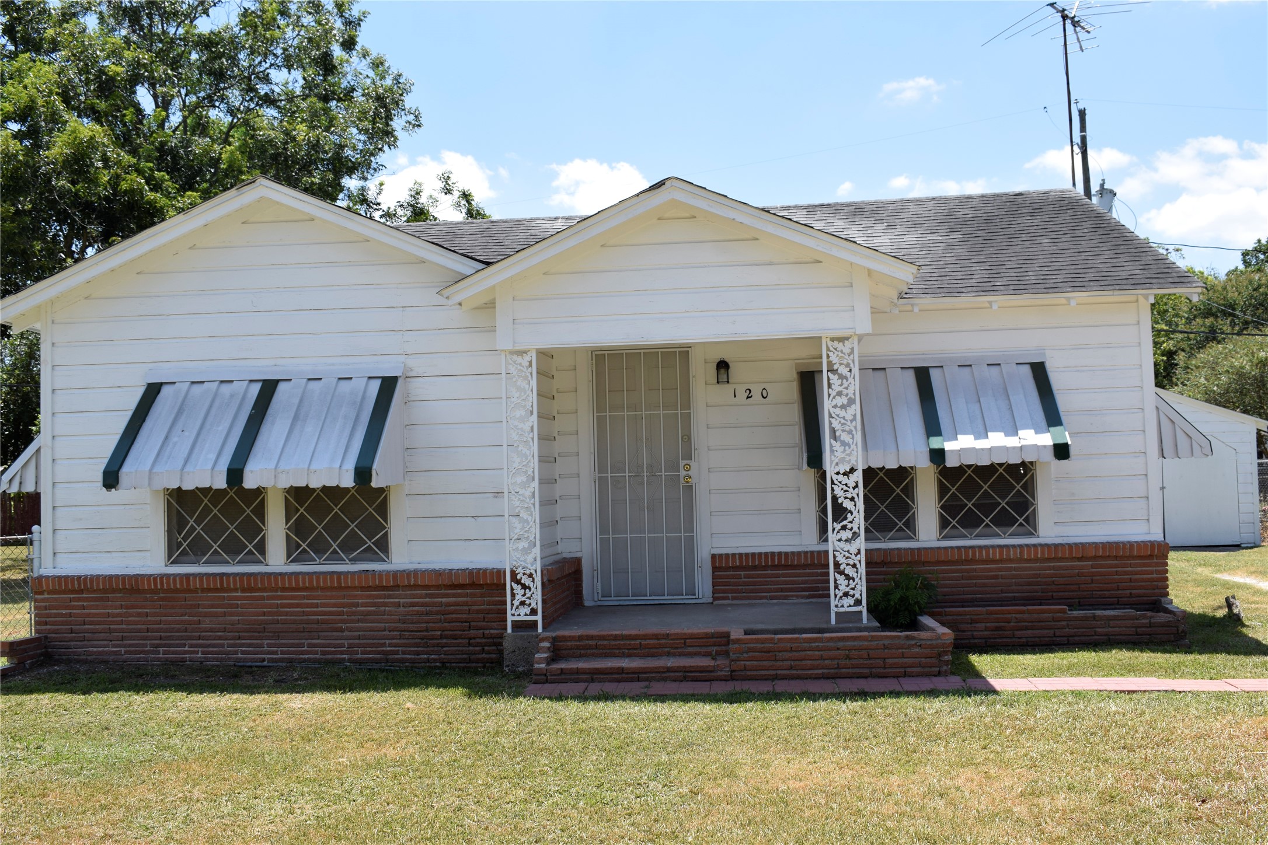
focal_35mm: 36
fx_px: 1268
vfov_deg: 36.9
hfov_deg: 53.1
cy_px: 422
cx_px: 634
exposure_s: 1/320
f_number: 9
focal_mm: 24
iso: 200
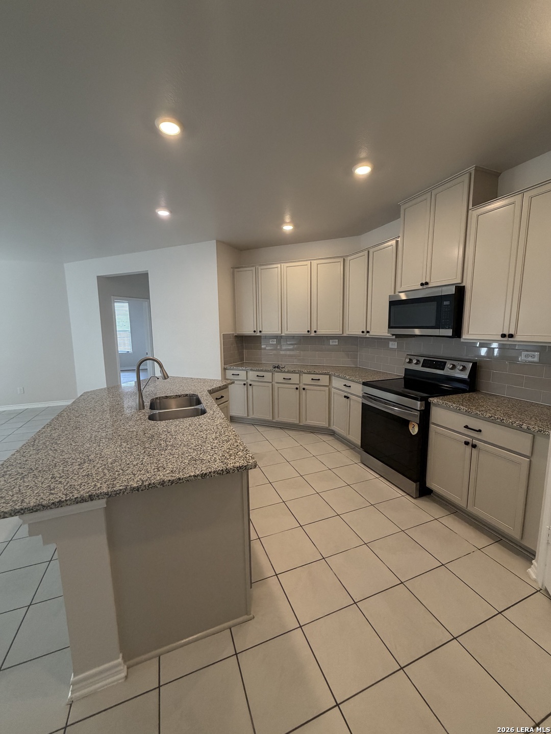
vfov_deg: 102.1
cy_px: 367
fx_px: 297
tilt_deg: -7.4
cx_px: 276
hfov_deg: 85.7
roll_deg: +1.1
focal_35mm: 14
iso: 250
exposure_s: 1/120
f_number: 2.2
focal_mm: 2.22
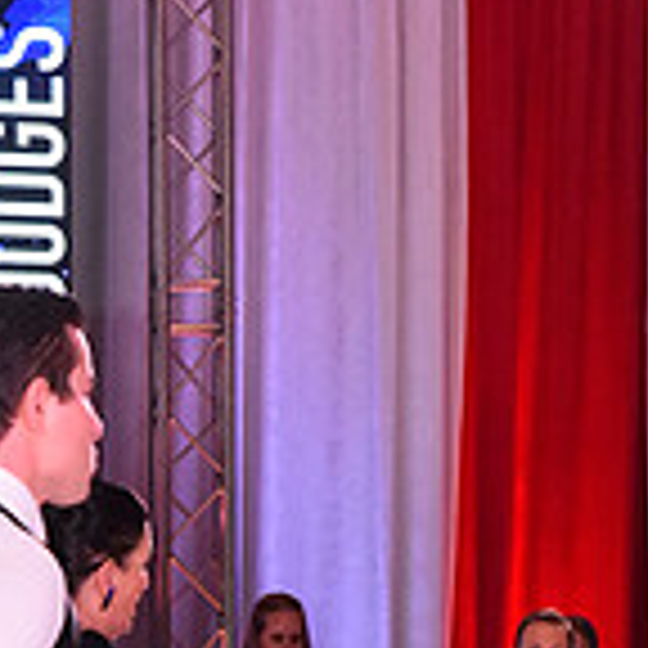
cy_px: 954
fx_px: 5062
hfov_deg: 7.3
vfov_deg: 7.2
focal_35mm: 239
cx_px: 452
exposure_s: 1/320
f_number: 5.6
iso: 2500
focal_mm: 70
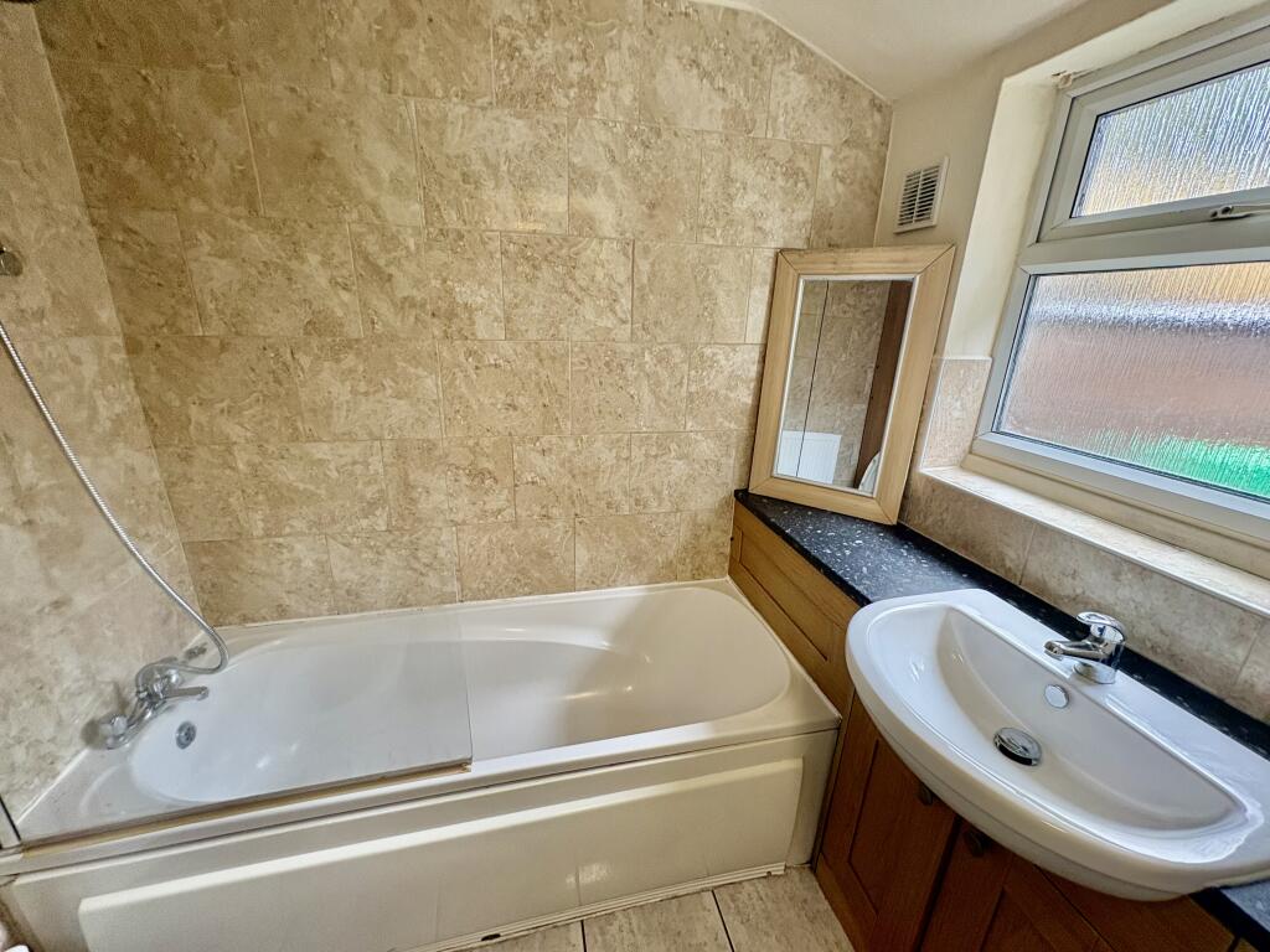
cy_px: 476
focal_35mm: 14
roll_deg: -1.8
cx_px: 635
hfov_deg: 102.1
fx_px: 514
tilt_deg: -19.0
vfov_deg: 85.7
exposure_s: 1/50
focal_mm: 2.22
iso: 200
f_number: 2.2
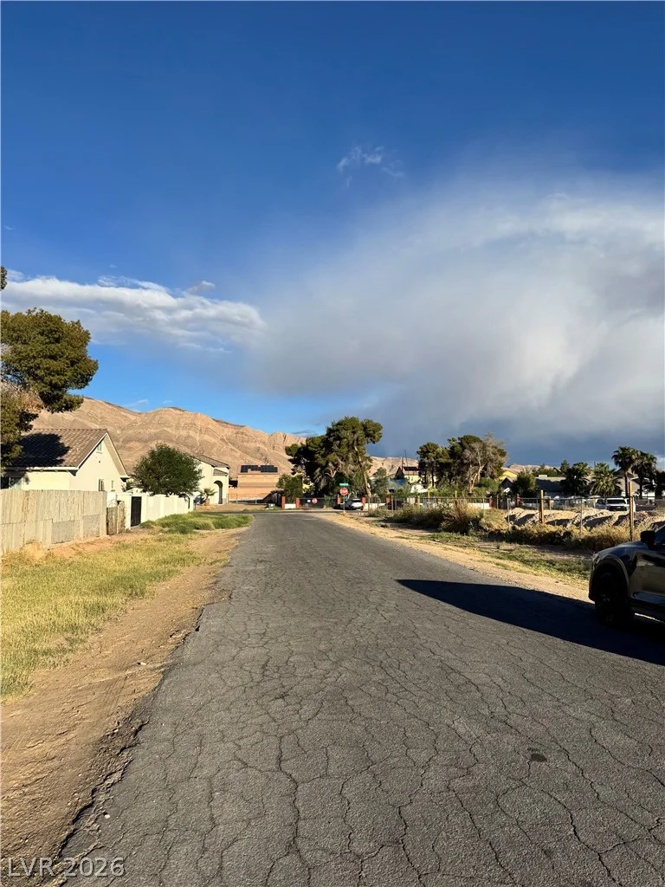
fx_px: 615
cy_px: 444
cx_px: 332
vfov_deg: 71.6
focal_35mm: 24
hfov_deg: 56.8
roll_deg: -0.6
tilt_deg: +5.0
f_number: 1.78
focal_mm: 6.76
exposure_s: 1/5348
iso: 80
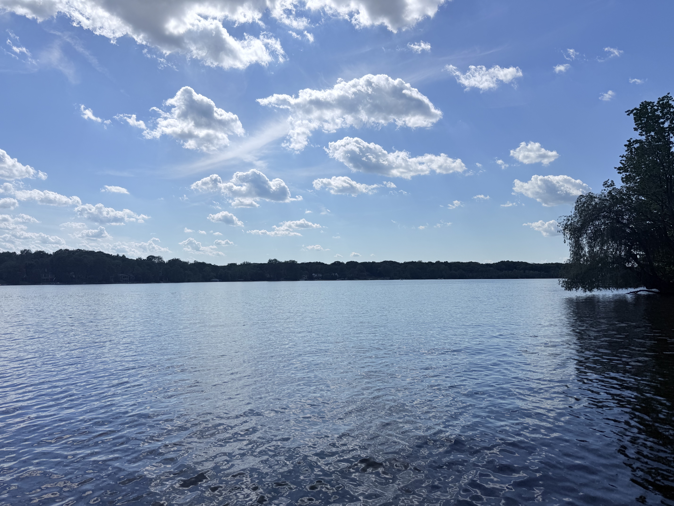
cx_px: 337
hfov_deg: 71.6
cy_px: 253
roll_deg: -0.1
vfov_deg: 56.8
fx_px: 467
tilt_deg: +4.0
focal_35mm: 24
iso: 64
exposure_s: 1/14286
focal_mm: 6.76
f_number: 1.78
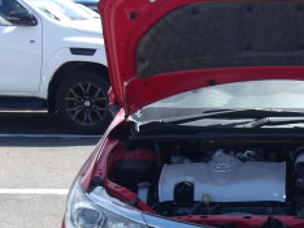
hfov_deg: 25.9
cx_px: 244
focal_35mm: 74
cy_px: 164
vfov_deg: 19.8
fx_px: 649
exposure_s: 1/60
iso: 100
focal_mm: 4.9
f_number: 10.4
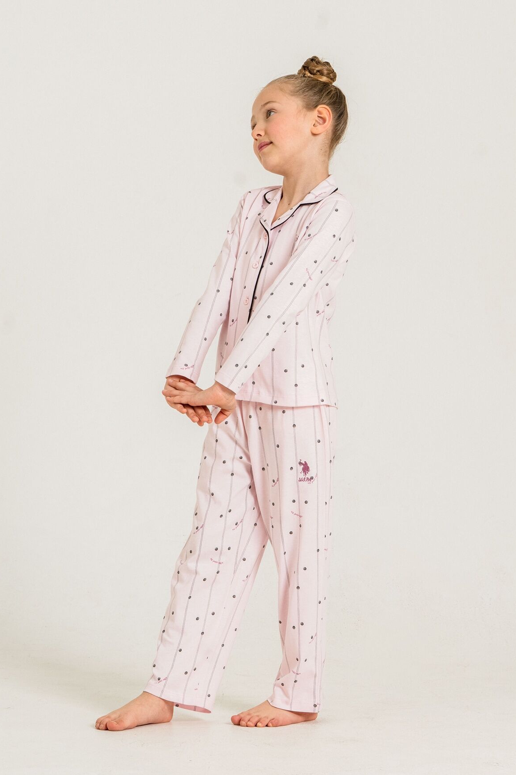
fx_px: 2730
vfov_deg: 16.1
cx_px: 261
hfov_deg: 10.8
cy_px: 390
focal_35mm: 127
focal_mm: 82
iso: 200
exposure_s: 1/160
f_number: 9
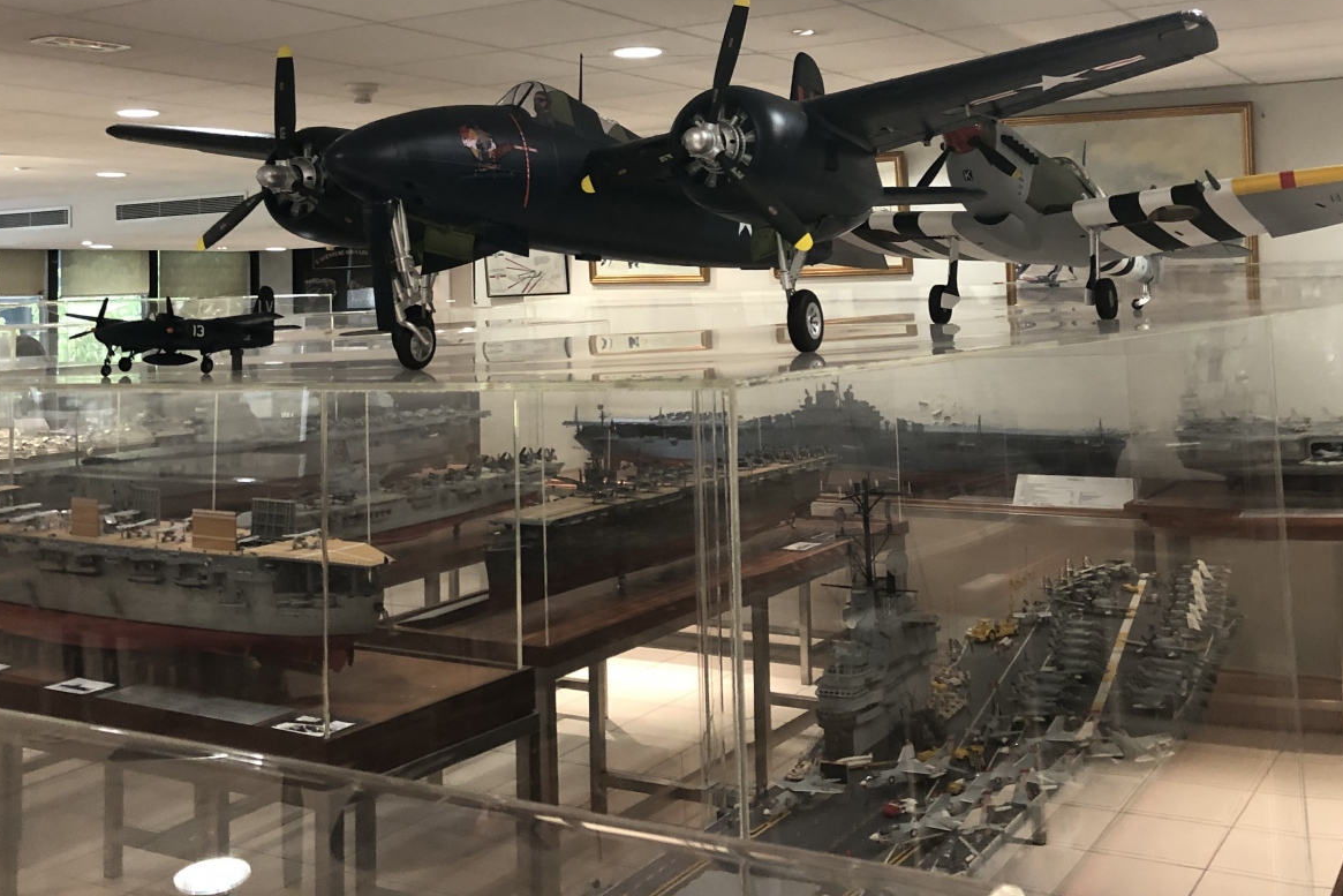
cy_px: 213
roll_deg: +1.0
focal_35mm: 40
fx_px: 1492
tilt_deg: +3.0
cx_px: 695
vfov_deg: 32.7
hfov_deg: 48.4
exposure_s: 1/17
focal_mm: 3.99
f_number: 1.8
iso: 80
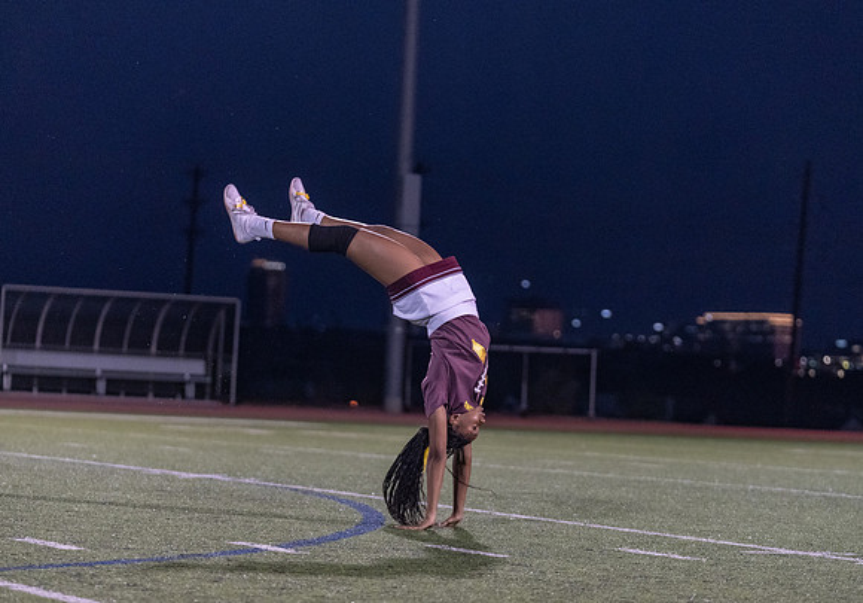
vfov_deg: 11.0
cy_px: 331
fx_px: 3141
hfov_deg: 15.6
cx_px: 461
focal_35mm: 129
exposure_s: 1/1000
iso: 5000
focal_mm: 108
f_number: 2.8
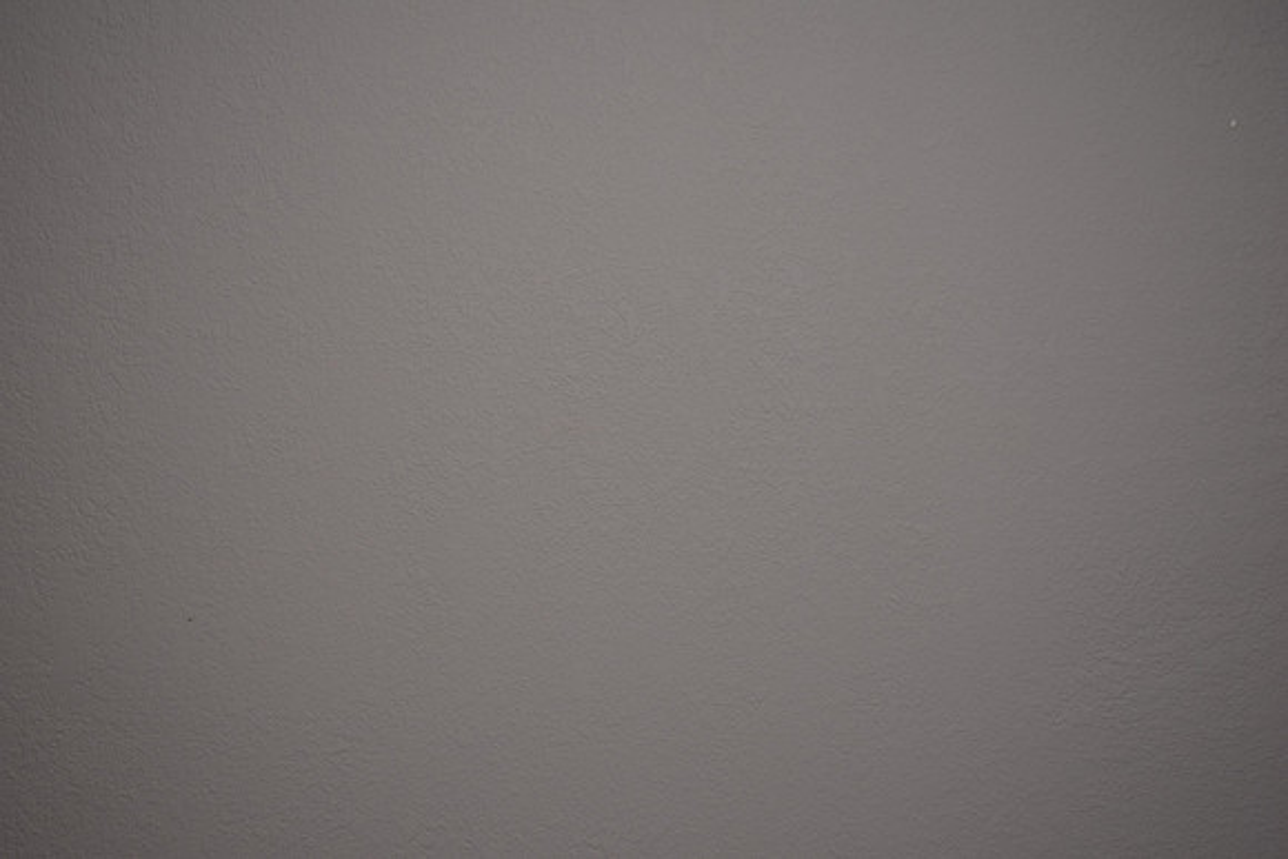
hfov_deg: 41.1
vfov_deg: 28.1
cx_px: 644
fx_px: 1718
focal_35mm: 48
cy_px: 430
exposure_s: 1/160
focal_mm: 32
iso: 320
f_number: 4.5
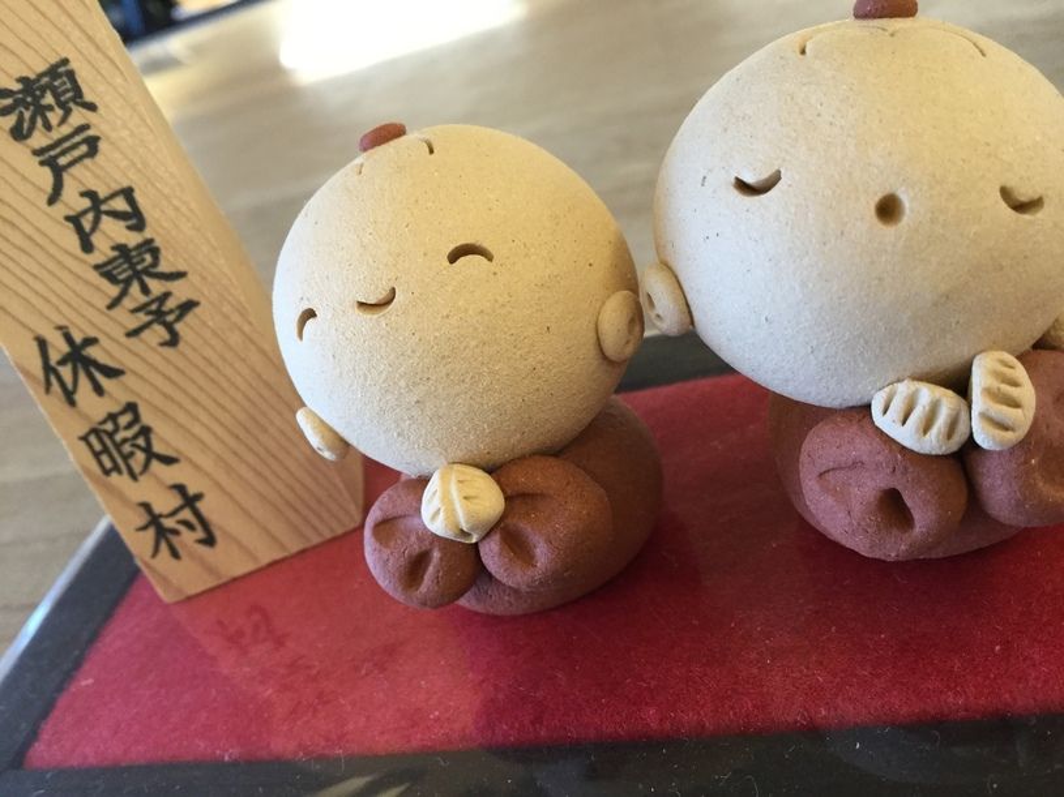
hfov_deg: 58.4
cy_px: 398
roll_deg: +22.9
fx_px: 953
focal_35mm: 31
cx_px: 532
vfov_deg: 45.4
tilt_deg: -33.1
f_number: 2.4
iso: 100
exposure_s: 1/30
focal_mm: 3.3
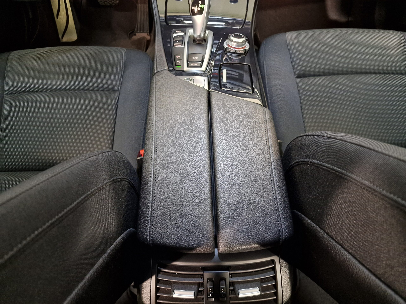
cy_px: 152
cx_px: 203
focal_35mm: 23
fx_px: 270
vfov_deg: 58.9
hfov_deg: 73.9
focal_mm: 6.4
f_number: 1.8
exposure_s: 1/20
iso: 500
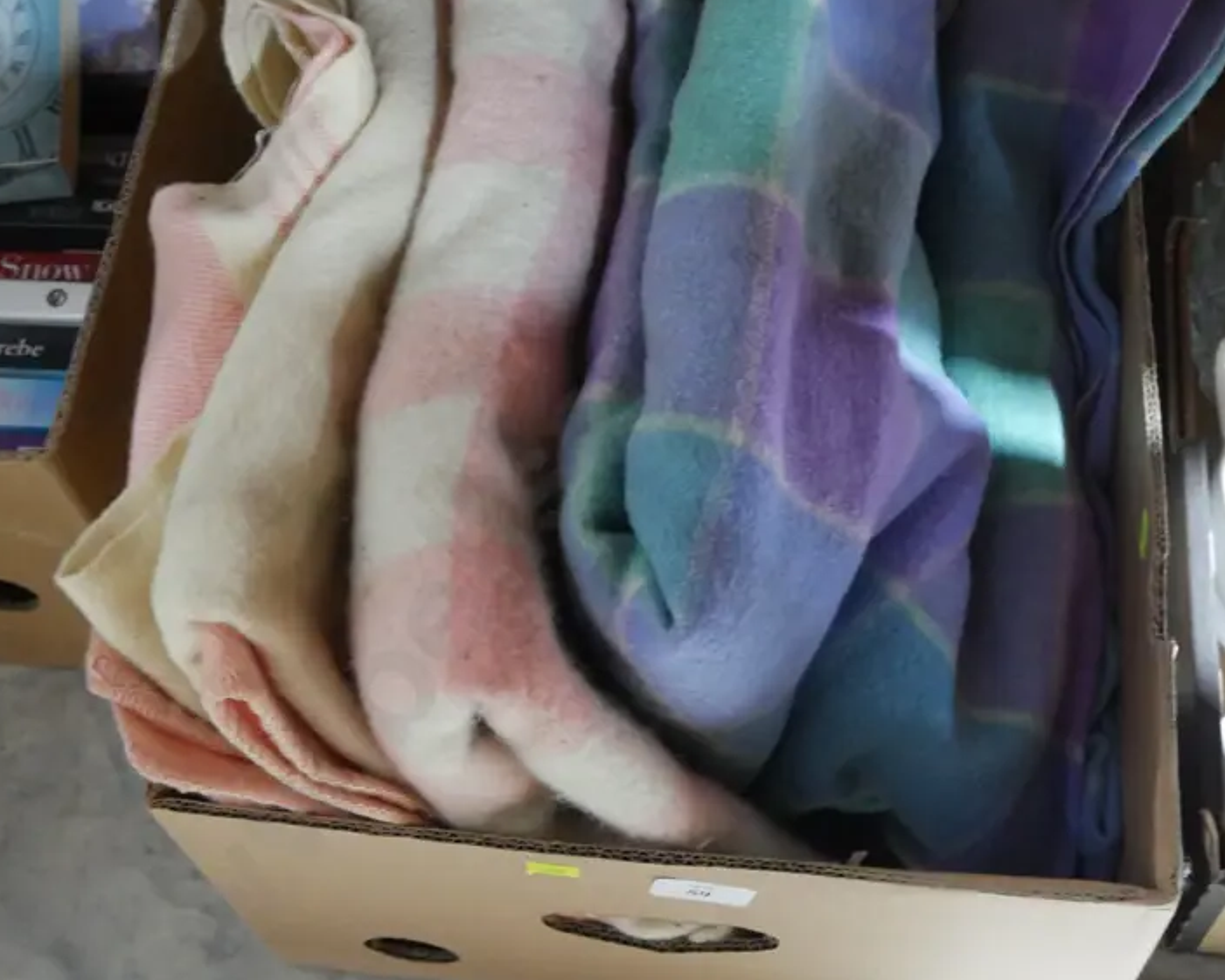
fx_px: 1958
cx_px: 655
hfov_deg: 34.7
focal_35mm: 54
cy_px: 341
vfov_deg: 28.0
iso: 3200
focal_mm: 19
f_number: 4.1
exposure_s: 1/25
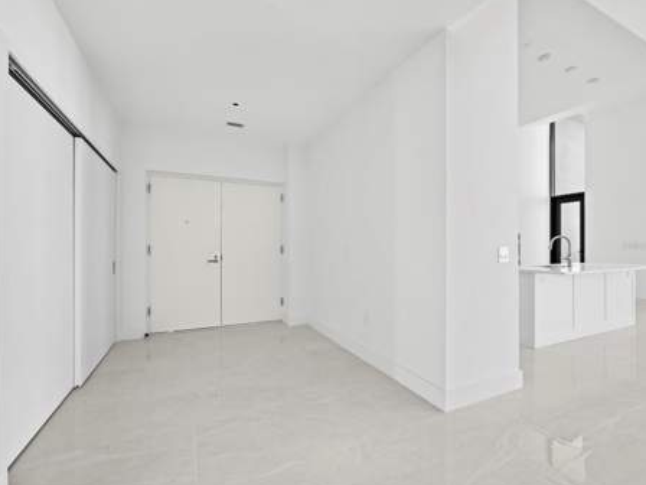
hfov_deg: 98.2
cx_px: 317
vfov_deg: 81.7
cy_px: 245
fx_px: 280
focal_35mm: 15
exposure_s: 1/15
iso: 400
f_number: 7.1
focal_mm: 7
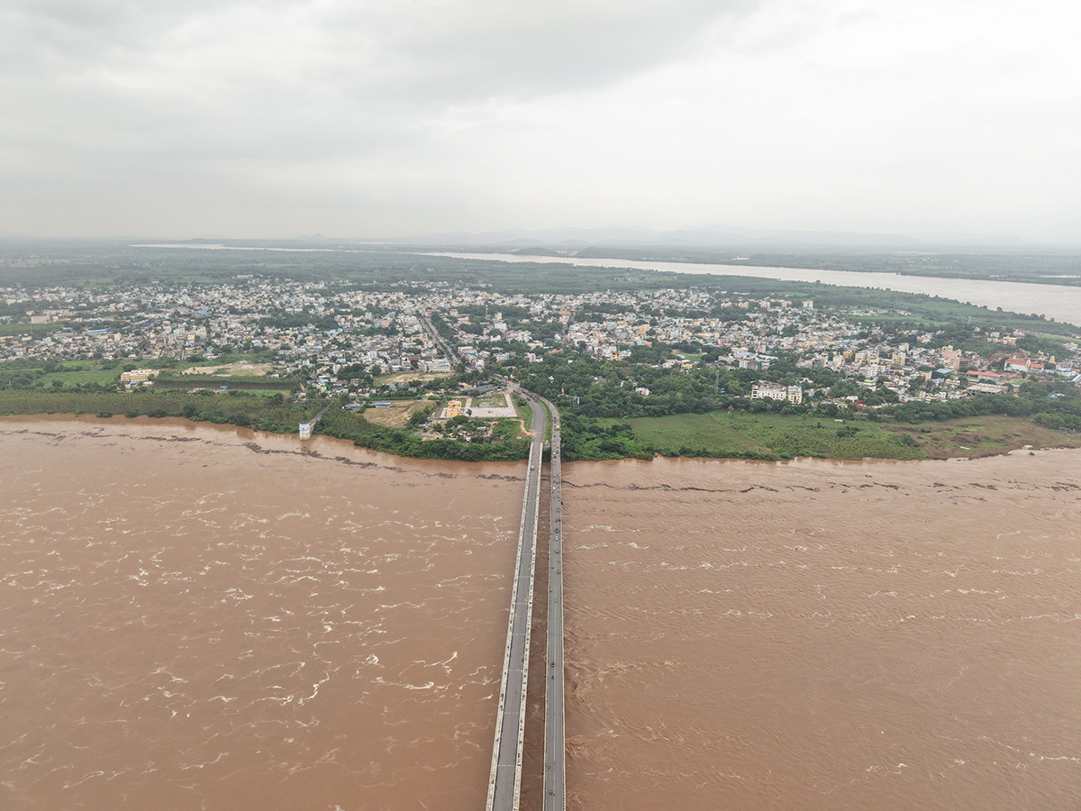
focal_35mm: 24
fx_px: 749
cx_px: 540
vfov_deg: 56.8
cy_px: 406
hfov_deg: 71.6
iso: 150
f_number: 1.8
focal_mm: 8.67
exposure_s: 1/2000
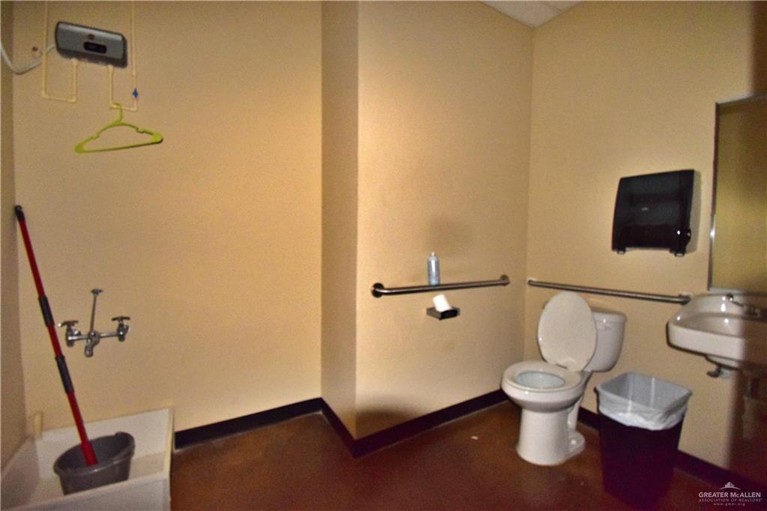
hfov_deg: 100.4
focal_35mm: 15
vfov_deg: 77.3
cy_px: 256
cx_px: 384
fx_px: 319
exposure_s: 1/60
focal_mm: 10
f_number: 4.5
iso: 2800
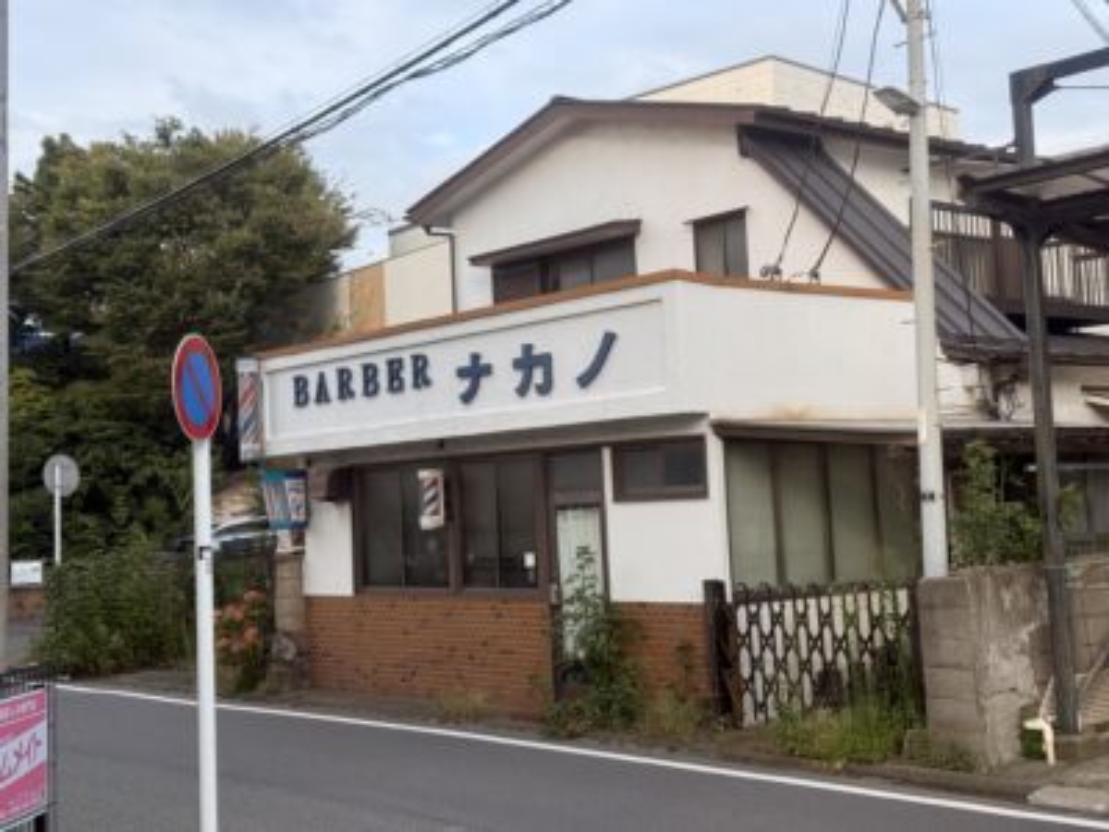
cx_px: 554
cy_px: 416
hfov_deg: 39.7
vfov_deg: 30.3
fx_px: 1538
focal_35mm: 48
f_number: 1.78
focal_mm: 6.76
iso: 80
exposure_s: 1/1754
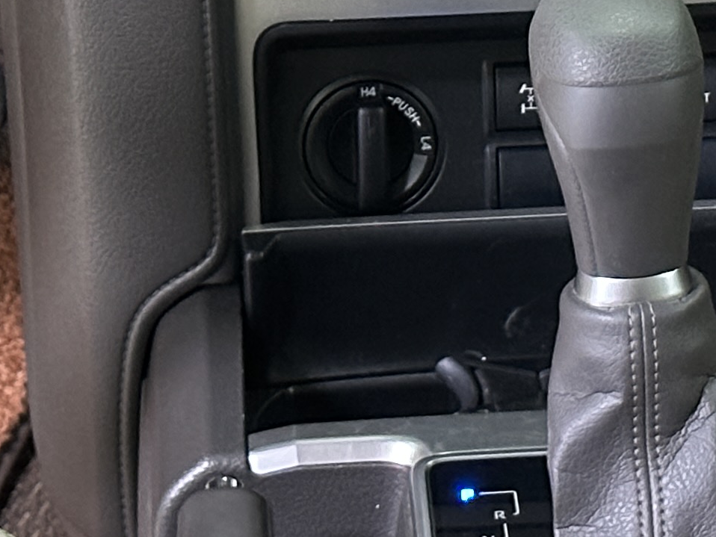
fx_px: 4179
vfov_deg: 7.3
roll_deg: +0.1
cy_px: -226
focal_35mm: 202
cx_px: 519
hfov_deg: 9.8
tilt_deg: -23.5
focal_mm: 6.86
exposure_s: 1/30
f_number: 1.78
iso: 500
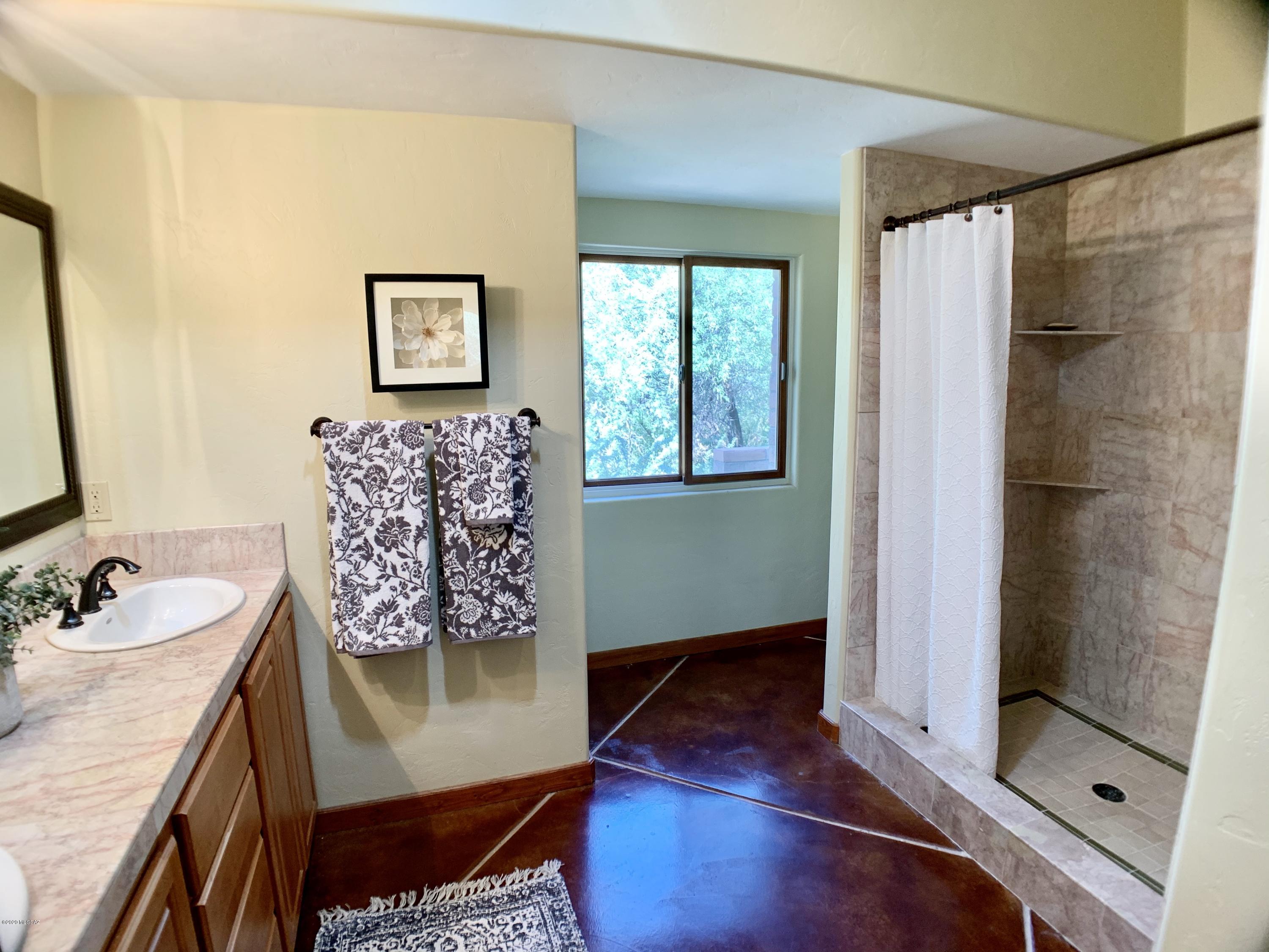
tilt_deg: -10.2
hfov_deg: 67.3
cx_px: 634
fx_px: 953
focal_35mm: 26
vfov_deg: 53.1
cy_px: 476
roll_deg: +0.8
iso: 64
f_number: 1.8
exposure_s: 1/60
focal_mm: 4.25
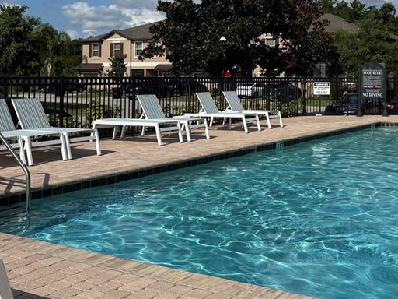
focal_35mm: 48
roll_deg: -0.5
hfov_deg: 38.0
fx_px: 552
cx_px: 326
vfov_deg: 29.5
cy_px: 56
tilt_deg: +2.7
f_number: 1.78
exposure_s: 1/8130
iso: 80
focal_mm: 6.76
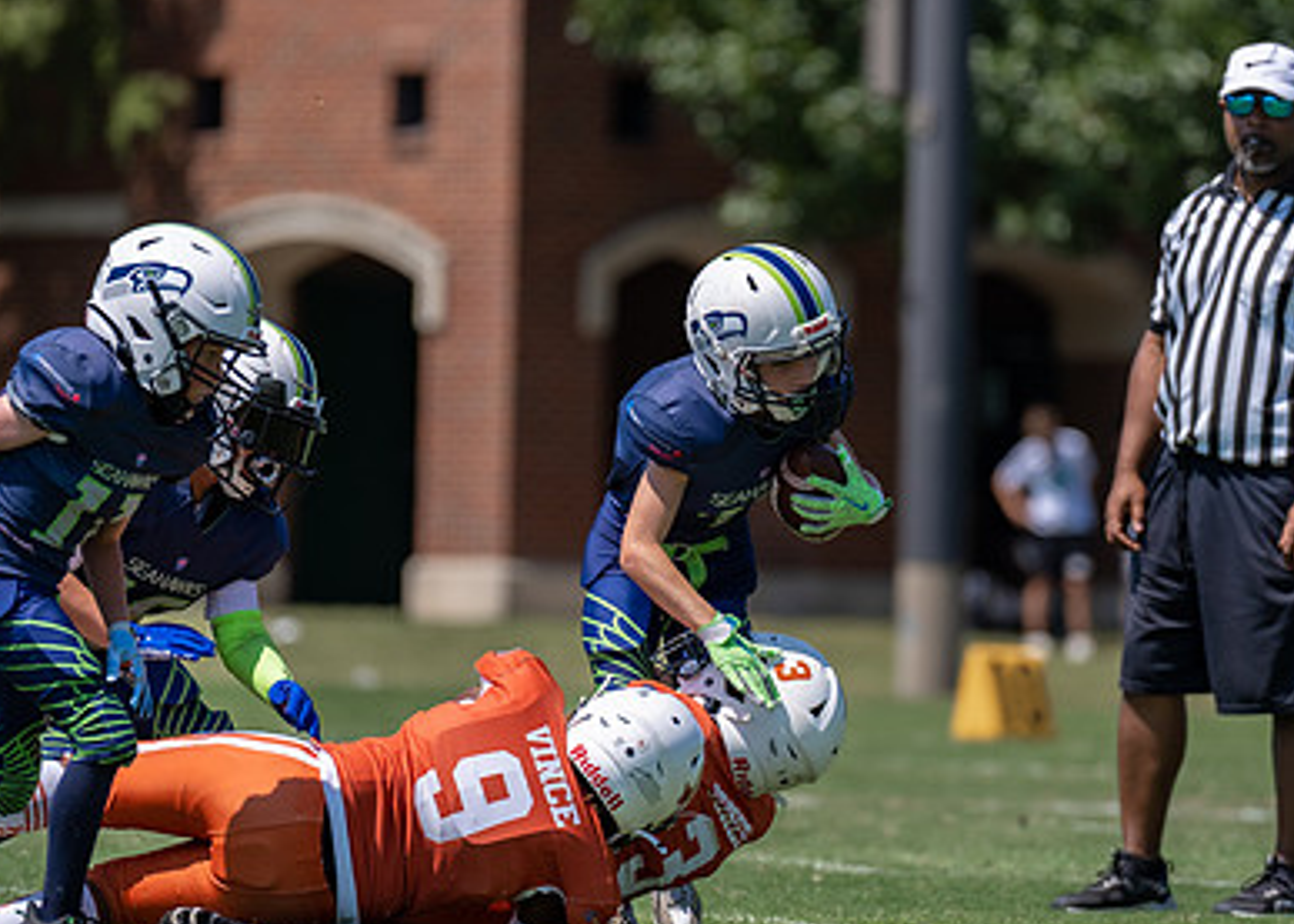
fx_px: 17086
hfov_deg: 4.3
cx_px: 717
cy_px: 497
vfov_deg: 3.1
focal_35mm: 465
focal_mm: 200
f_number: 2.8
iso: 100
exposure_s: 1/2500
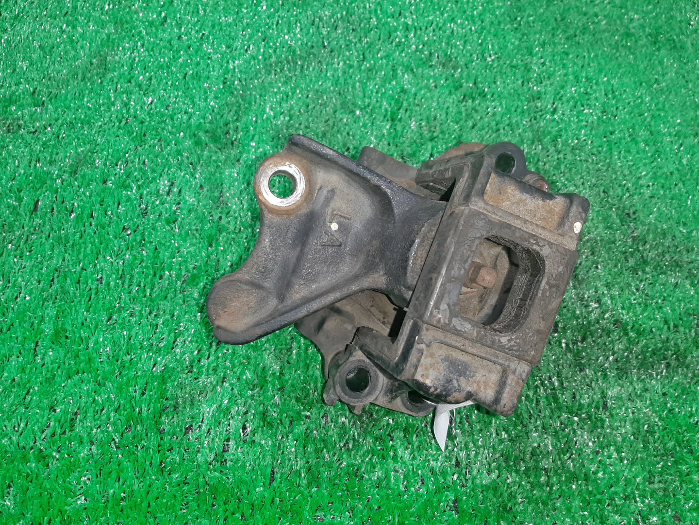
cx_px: 350
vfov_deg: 53.1
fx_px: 525
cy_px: 262
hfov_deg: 67.3
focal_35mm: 26
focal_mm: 3.93
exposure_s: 1/33
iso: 171
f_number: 1.7
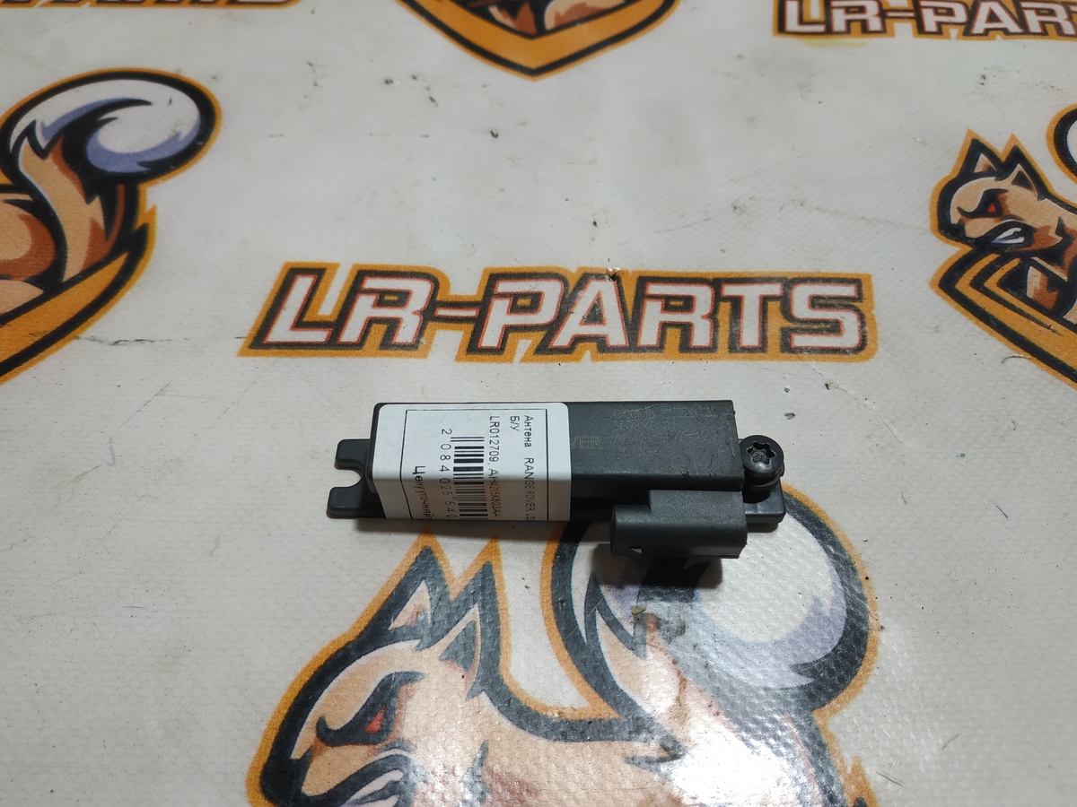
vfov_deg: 56.8
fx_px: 747
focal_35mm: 24
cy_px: 404
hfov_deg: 71.6
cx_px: 538
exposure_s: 1/100
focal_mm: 3.94
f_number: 1.9
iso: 100
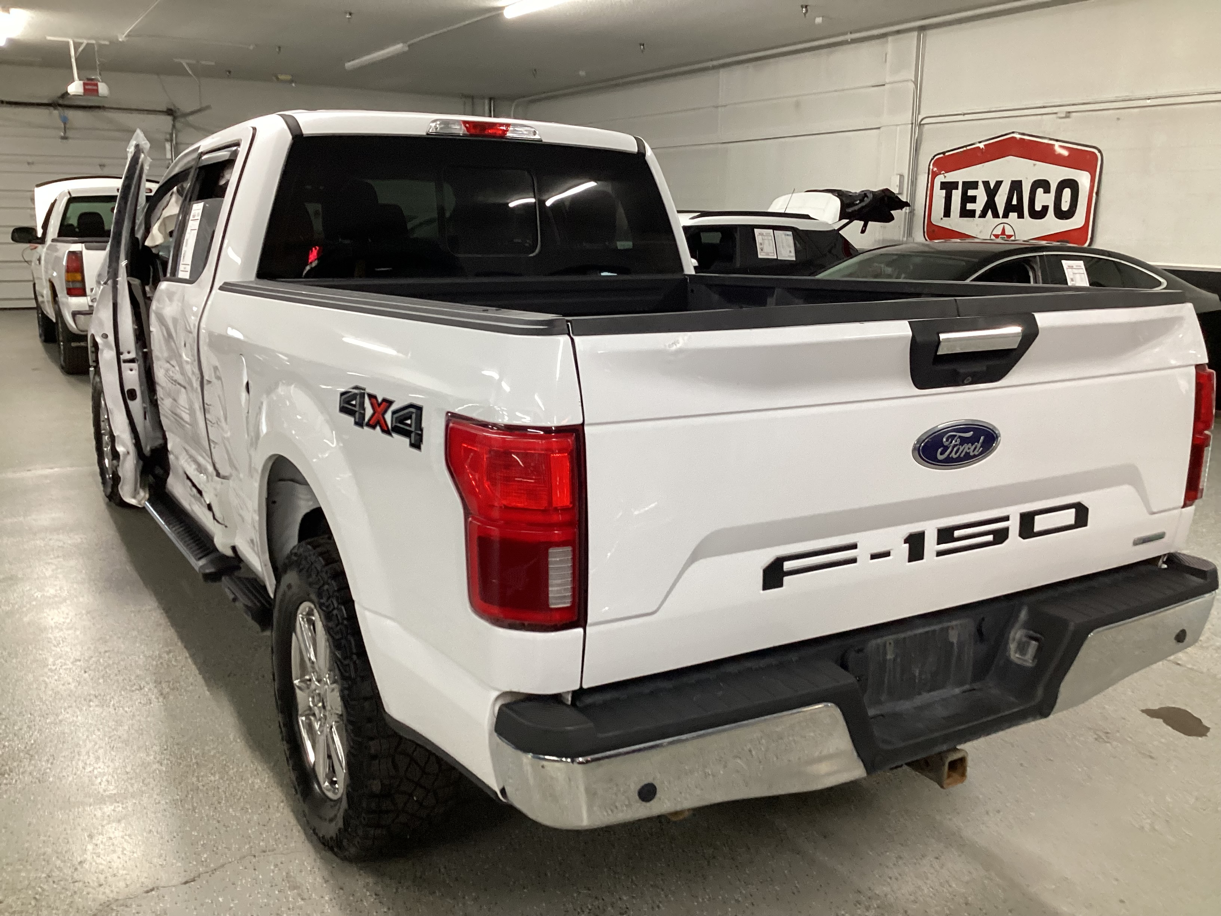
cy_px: 458
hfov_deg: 58.4
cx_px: 610
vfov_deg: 45.4
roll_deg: -1.3
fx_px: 1093
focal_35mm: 31
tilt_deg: -14.3
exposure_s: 1/50
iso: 160
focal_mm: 3.3
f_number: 2.4
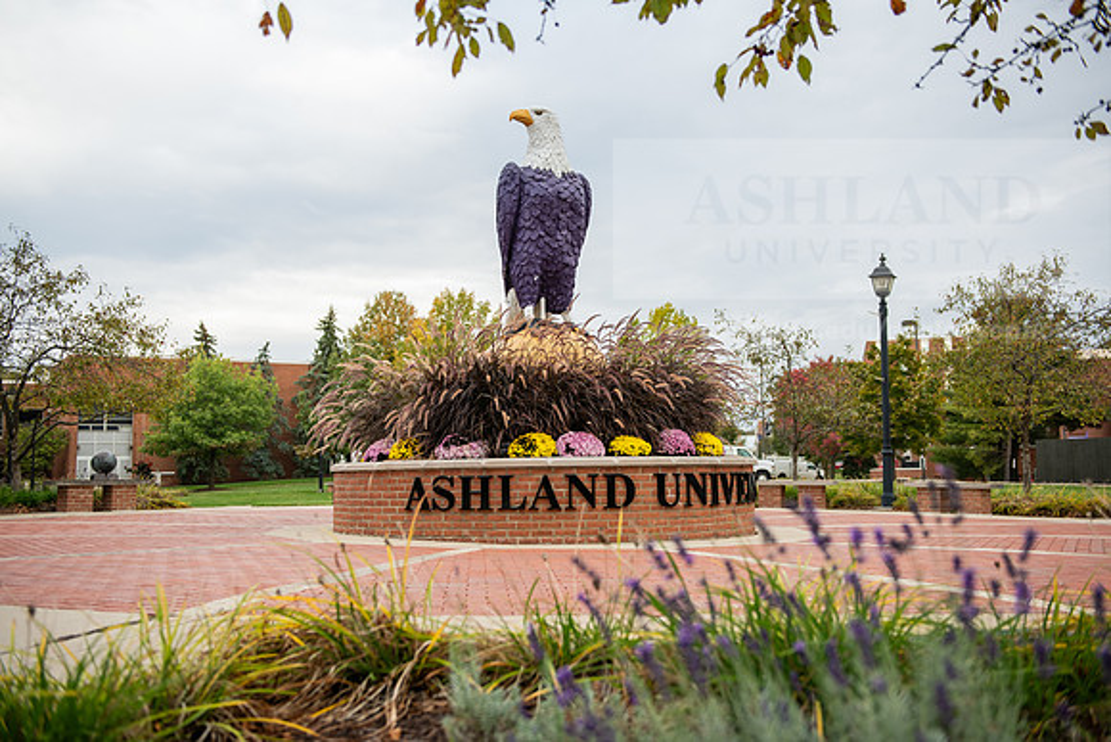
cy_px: 371
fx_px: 1111
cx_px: 556
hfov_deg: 53.1
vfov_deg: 36.9
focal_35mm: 36
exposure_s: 1/320
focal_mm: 36
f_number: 3.2
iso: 160
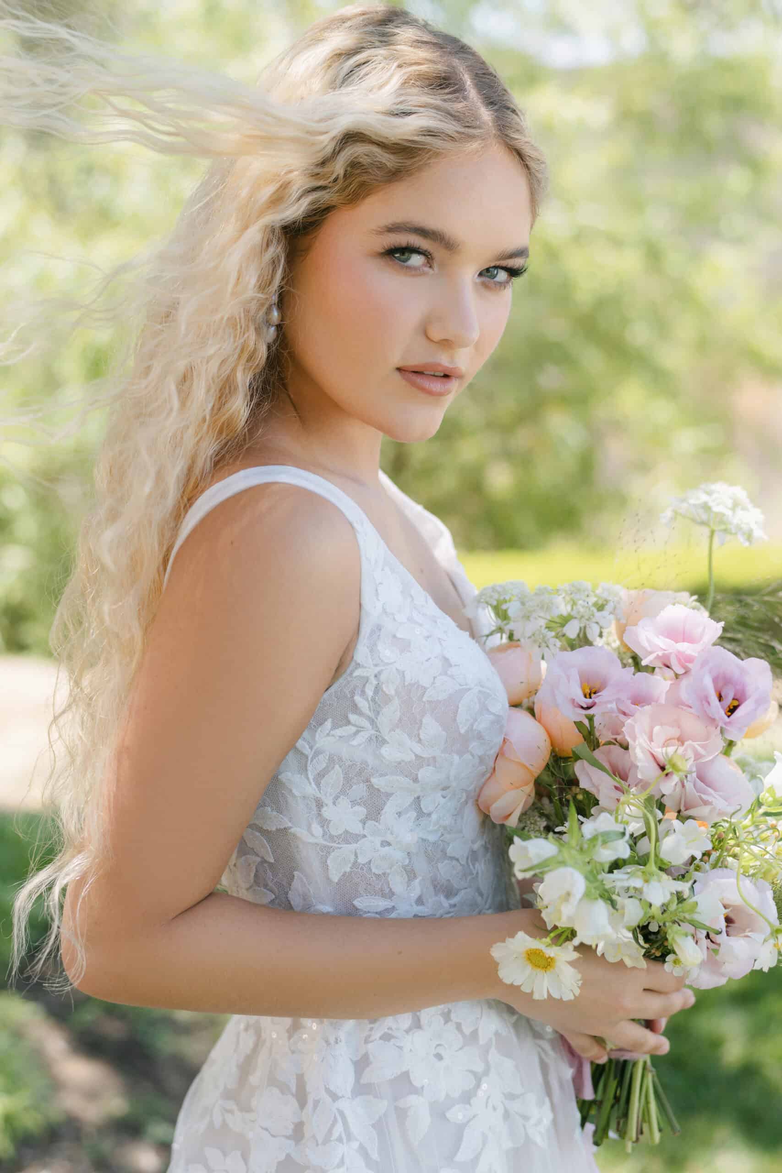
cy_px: 586
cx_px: 391
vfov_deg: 34.5
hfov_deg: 23.4
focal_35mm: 58
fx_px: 1889
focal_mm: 58
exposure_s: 1/640
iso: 160
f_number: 3.5
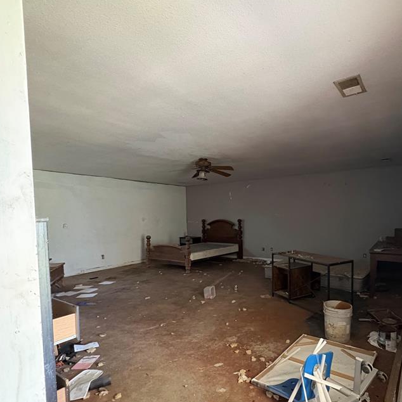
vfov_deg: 74.5
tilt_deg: -2.2
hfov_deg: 73.7
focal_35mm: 20
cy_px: 228
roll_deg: +1.5
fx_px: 263
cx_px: 249
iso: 1000
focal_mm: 2.22
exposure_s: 1/34
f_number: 2.2
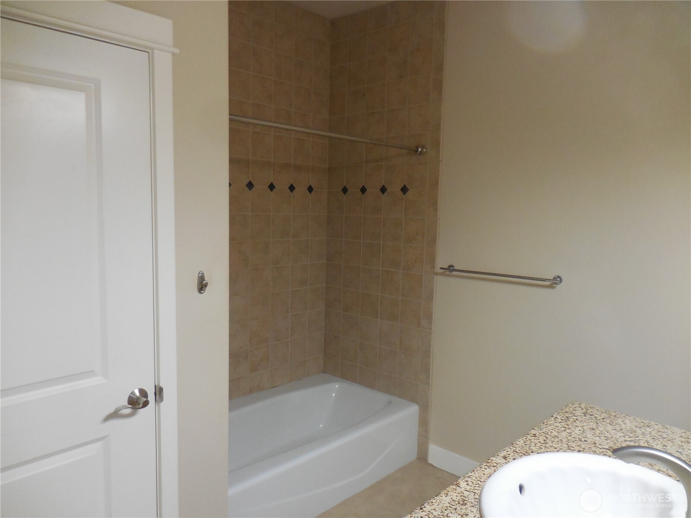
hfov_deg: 69.4
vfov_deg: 54.9
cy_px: 259
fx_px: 499
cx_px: 346
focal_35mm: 25
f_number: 3.3
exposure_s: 1/30
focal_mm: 4.5
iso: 400
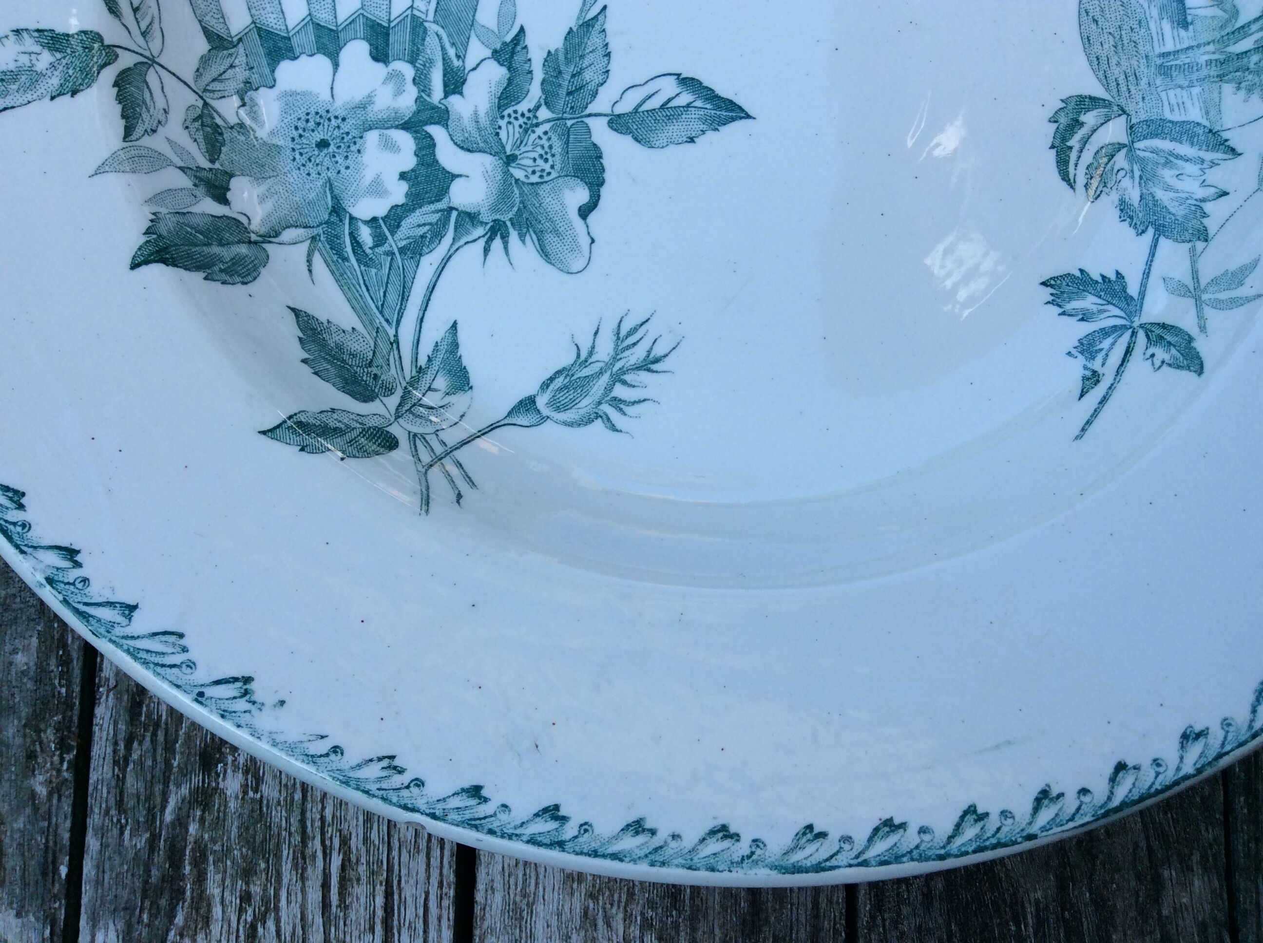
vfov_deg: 44.1
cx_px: 632
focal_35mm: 32
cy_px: 472
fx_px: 1166
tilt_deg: -79.5
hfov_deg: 56.9
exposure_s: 1/436
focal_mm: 3.3
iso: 32
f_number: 2.4
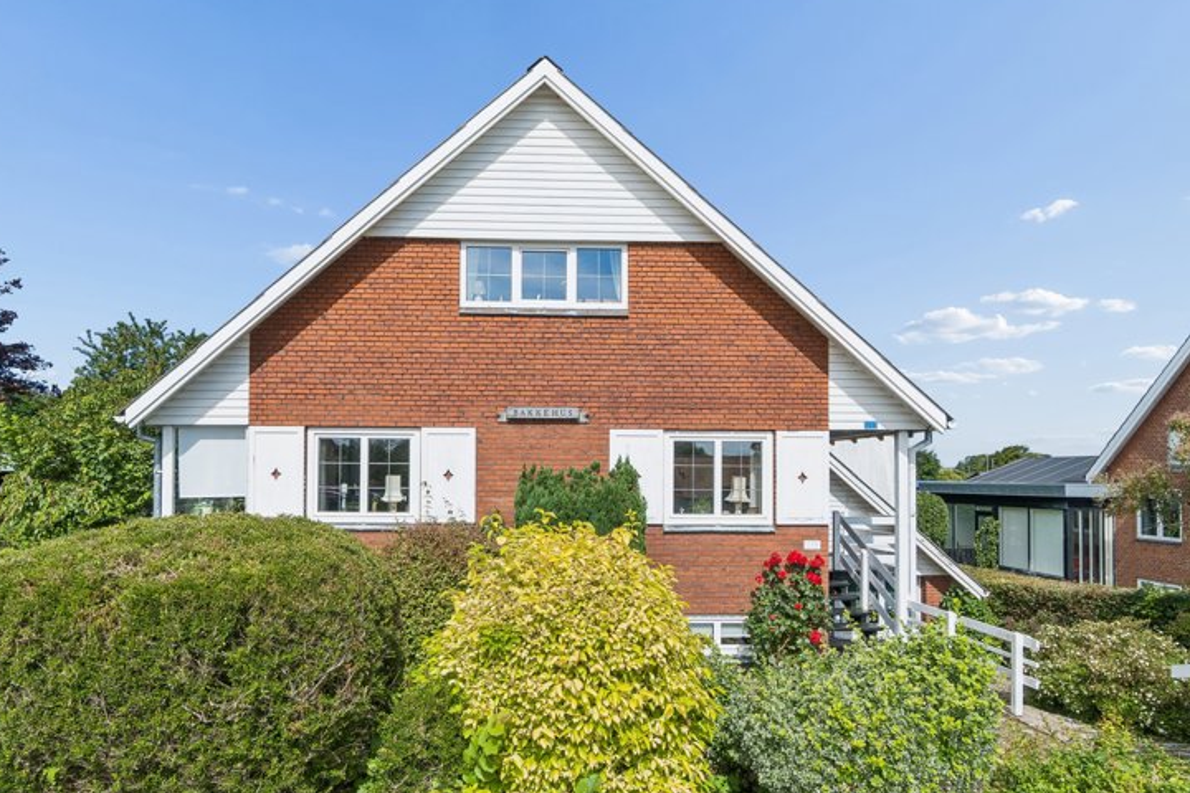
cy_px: 364
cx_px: 557
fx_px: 661
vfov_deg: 61.8
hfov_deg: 83.9
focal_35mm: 20
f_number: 8
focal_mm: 12
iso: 200
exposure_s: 1/640
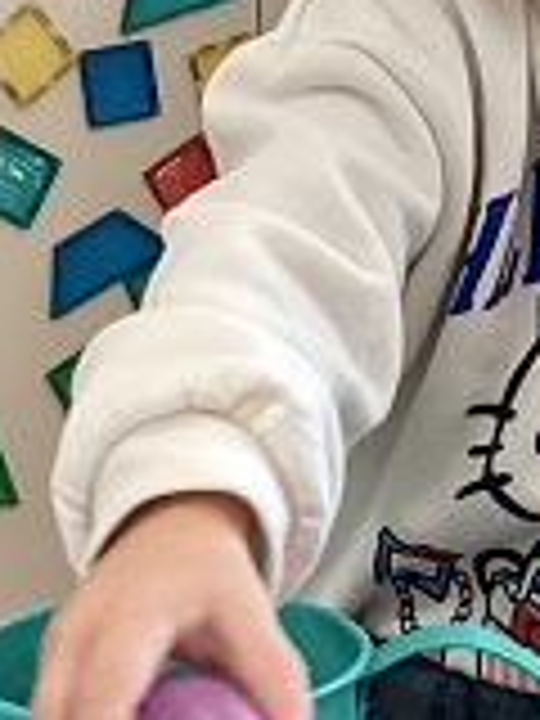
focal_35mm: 129
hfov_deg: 11.5
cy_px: 396
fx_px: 2683
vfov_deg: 15.3
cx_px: 364
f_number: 2.4
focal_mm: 3.3
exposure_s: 1/50
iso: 200
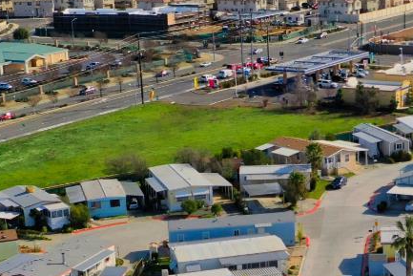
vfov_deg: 14.0
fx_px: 1113
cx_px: 388
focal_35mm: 97
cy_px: 257
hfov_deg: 20.5
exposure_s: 1/120
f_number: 4.5
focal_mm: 10.26
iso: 100
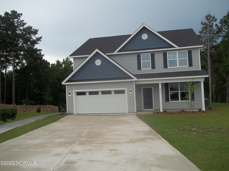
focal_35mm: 32
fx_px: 212
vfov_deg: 44.2
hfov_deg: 56.8
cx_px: 114
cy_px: 86
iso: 64
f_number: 2.9
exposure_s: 1/250
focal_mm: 5.7
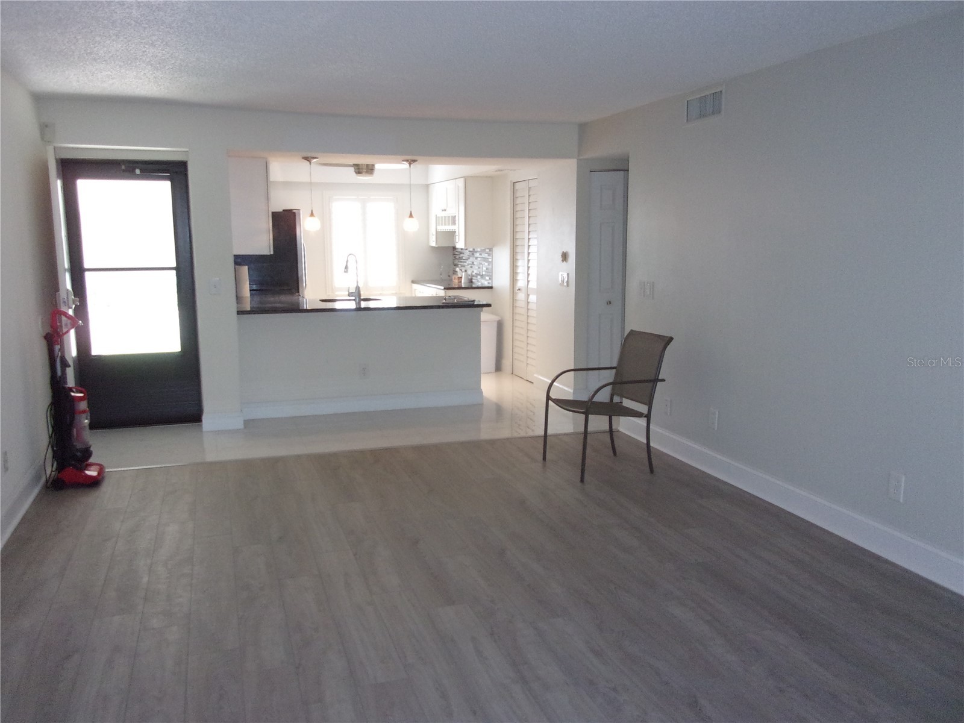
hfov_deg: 63.4
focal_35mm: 28
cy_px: 362
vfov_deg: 49.7
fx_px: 780
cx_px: 482
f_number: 3.9
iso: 269
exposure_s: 1/34
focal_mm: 5.1
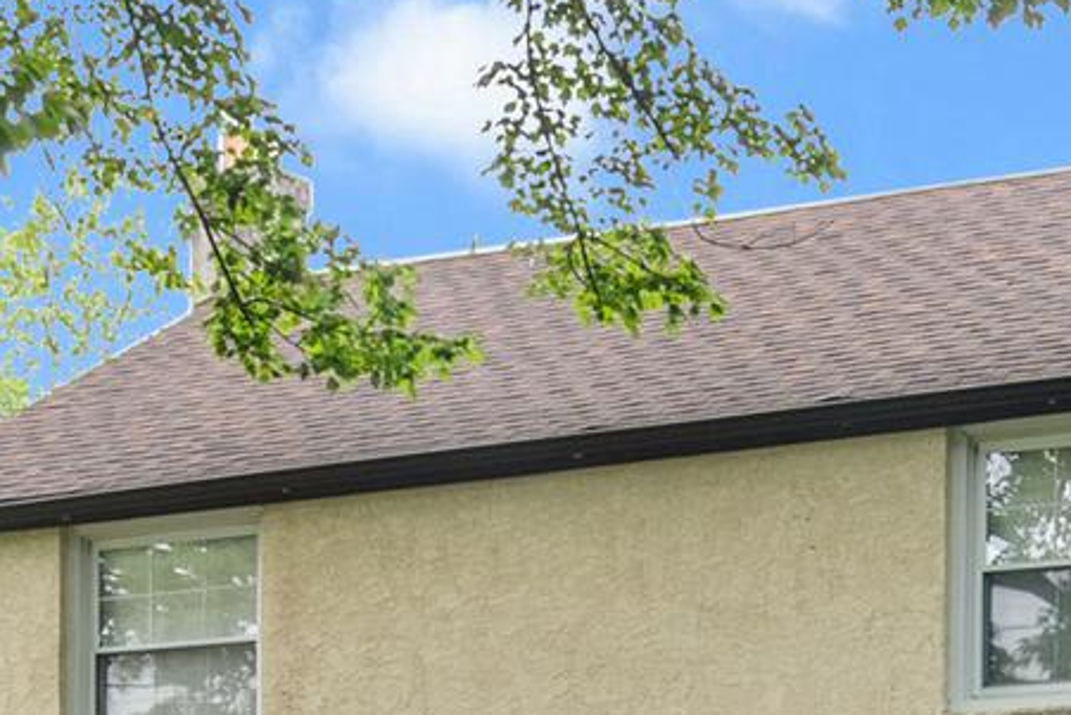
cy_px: 828
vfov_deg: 12.3
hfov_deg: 18.7
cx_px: 739
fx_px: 3244
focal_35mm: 109
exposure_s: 1/20
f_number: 9
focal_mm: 16
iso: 250
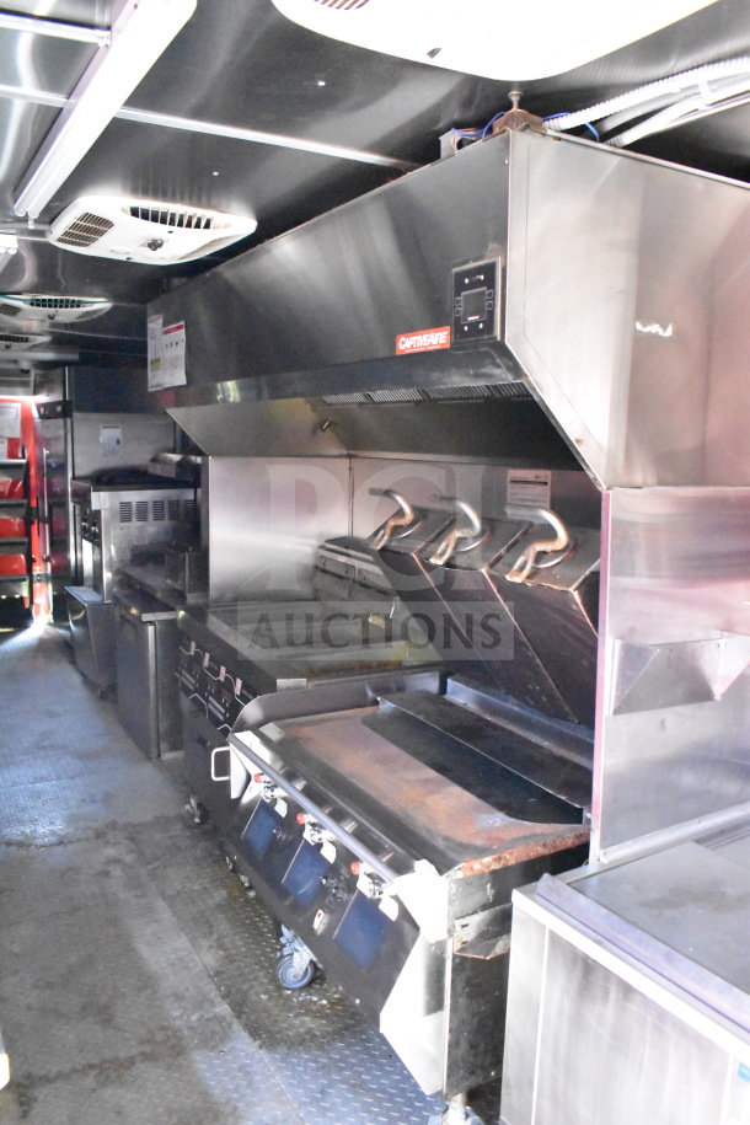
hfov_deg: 47.9
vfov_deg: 67.4
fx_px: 844
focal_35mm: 27
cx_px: 375
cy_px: 562
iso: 22800
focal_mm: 18
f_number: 3.5
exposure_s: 1/30
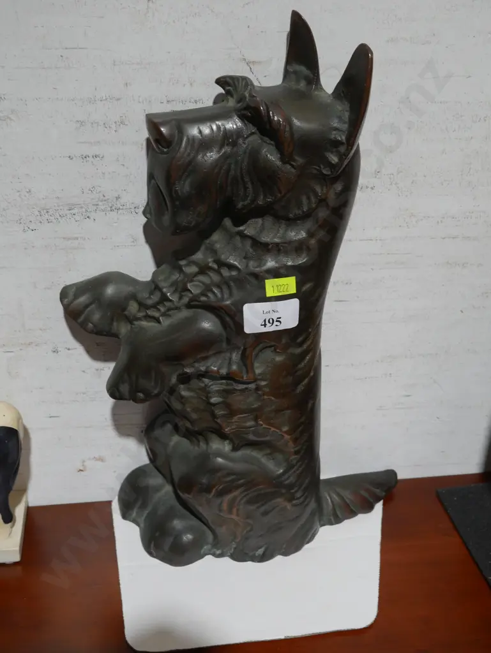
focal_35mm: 42
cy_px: 326
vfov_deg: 44.8
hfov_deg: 34.4
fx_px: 794
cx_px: 246
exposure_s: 1/60
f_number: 5.6
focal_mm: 21
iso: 500
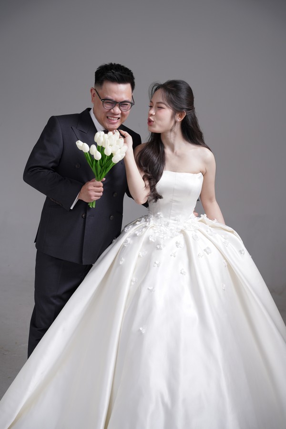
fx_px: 590
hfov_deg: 27.3
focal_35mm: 50
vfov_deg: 40.0
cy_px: 214
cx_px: 143
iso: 500
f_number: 3.5
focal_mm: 49.5
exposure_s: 1/200
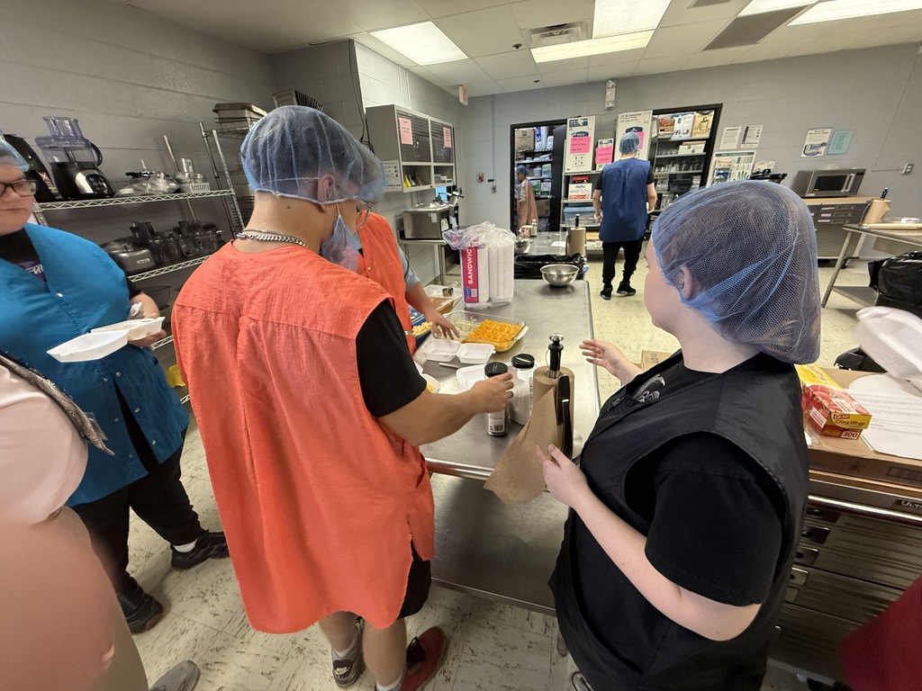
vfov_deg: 85.7
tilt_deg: -24.5
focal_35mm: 14
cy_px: 346
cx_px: 461
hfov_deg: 102.1
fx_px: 373
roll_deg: +3.5
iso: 320
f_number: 2.2
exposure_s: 1/120
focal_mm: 2.22
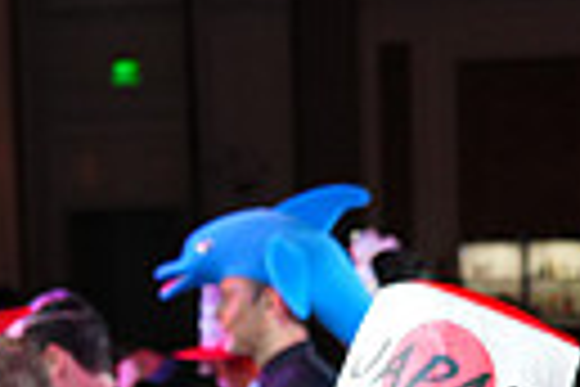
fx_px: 2674
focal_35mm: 166
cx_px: 333
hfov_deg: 12.4
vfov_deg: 8.0
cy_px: 655
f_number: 4
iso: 1600
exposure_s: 1/250
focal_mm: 37
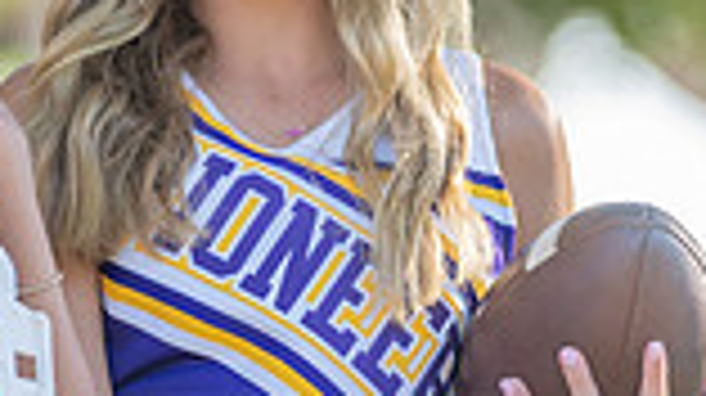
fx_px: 12083
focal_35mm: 646
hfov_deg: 3.3
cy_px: 241
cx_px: 270
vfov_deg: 1.9
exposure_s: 1/320
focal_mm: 167
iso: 100
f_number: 2.8
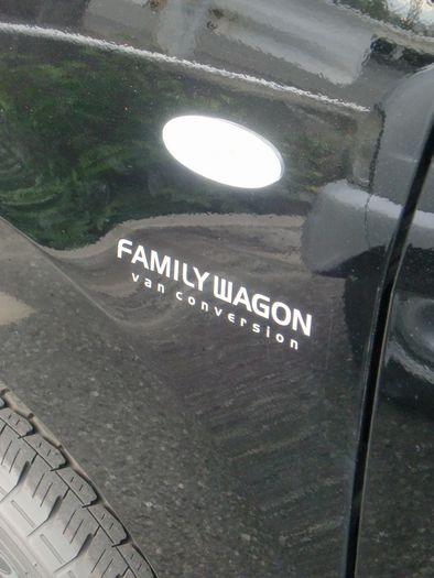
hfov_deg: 18.9
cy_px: 289
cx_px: 217
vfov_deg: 25.0
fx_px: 1303
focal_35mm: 78
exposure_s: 1/80
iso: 320
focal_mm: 13.02
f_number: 4.7
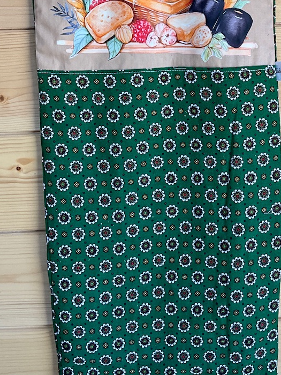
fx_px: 574
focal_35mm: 53
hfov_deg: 27.4
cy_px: 82
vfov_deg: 35.2
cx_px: 183
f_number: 1.8
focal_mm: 3
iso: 25
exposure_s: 1/100
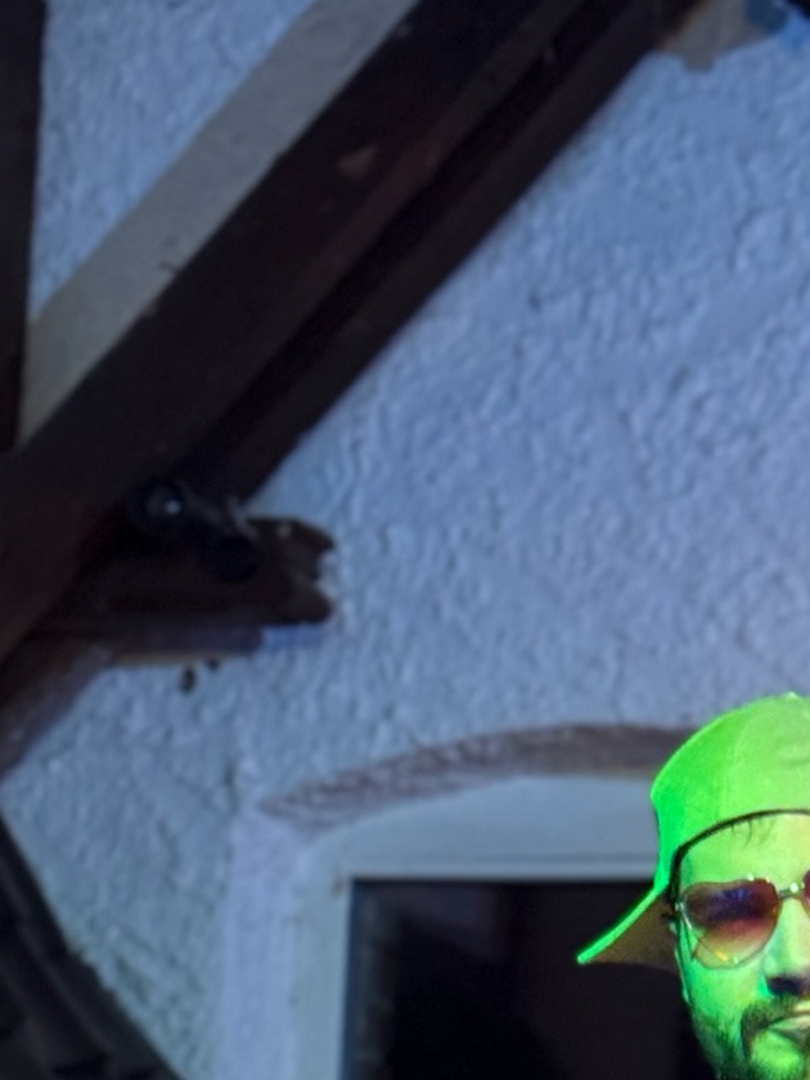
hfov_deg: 11.7
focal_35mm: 126
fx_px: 3931
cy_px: 1267
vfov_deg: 15.1
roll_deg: -3.7
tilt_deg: +6.2
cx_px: 717
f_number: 1.78
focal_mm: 6.76
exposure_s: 1/33
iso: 250
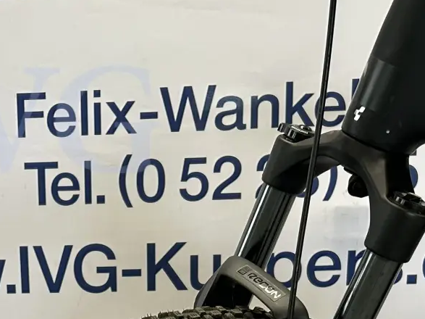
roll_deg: +1.8
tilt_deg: -14.9
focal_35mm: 85
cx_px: 56
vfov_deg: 15.9
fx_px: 1043
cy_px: 483
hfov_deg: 22.5
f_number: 1.5
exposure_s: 1/100
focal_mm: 5.7
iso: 125
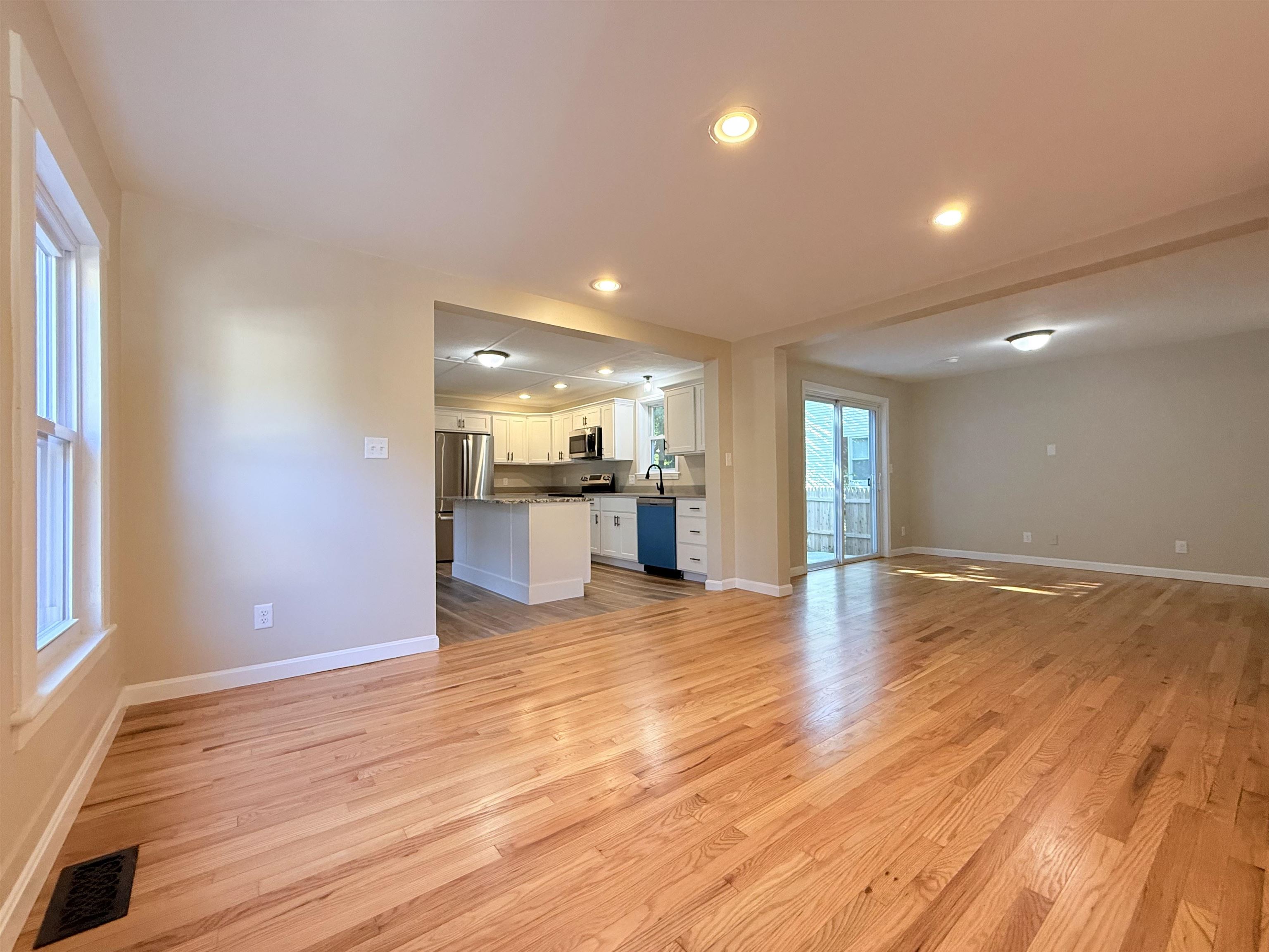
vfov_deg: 85.7
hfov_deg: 102.1
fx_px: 513
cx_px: 634
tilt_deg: +0.8
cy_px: 476
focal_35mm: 14
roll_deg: +0.5
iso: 250
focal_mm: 2.22
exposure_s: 1/120
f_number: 2.2
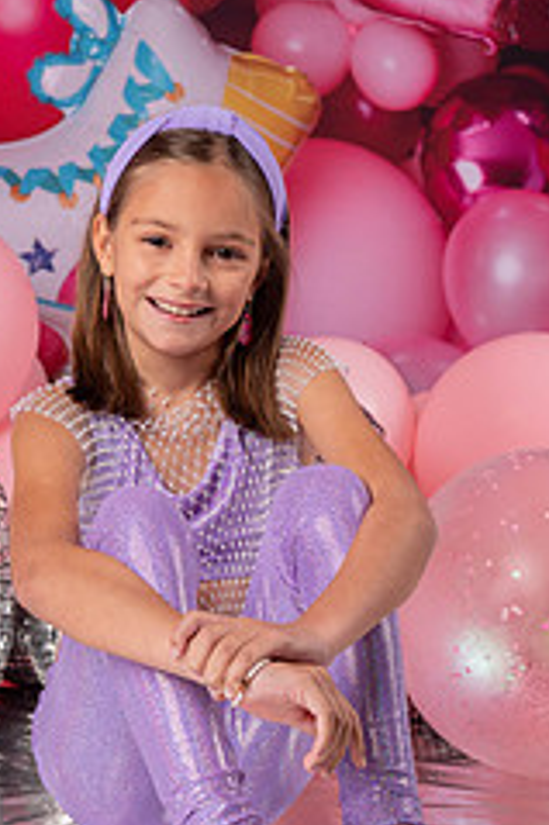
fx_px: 1810
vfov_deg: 25.7
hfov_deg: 17.2
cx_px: 218
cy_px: 362
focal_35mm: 79
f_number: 5
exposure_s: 1/125
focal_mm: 42
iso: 160
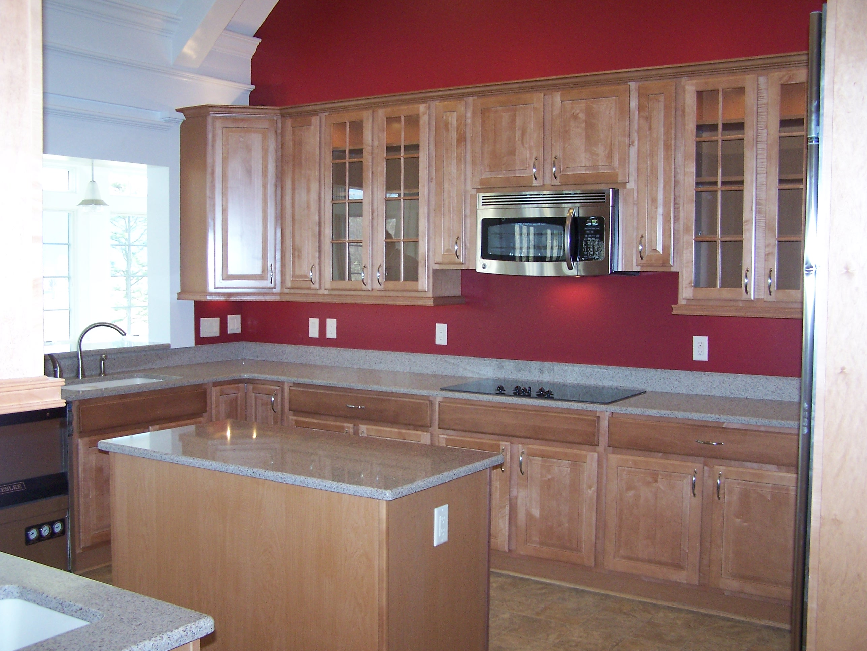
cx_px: 434
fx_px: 952
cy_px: 326
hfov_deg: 49.0
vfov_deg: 37.7
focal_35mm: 38
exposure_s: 1/60
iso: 140
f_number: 2.8
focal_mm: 6.3
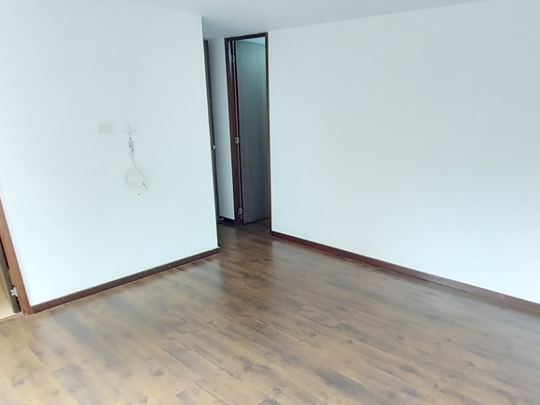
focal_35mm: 23
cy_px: 248
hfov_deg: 73.4
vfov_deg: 58.3
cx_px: 316
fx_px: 359
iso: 400
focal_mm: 1.74
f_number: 2.2
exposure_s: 1/30
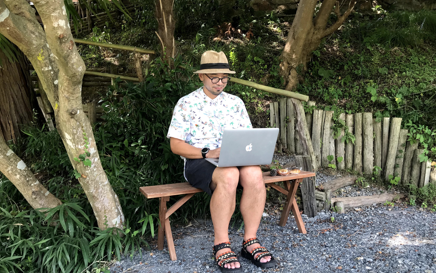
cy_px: 140
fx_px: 356
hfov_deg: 62.9
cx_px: 220
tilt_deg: +1.6
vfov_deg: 41.8
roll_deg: +3.0
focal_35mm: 30
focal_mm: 3.99
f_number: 1.8
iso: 25
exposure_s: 1/120
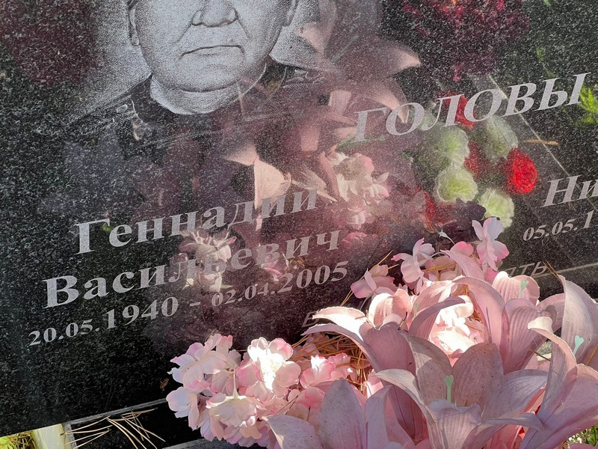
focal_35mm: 77
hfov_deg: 25.3
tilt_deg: -42.8
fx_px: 1330
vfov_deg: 19.1
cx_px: 299
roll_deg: -7.6
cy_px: 224
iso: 64
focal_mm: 9
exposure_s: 1/99
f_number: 2.8
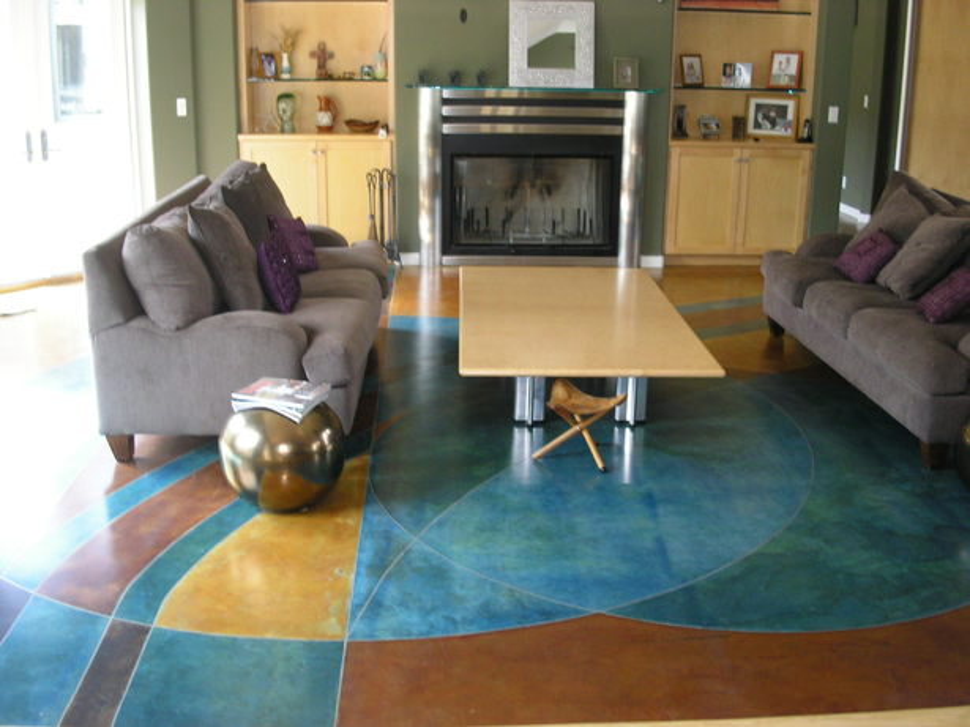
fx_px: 1065
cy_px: 364
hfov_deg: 49.0
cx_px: 485
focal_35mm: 38
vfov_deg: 37.7
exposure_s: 1/45
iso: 200
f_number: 2.8
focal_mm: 7.8
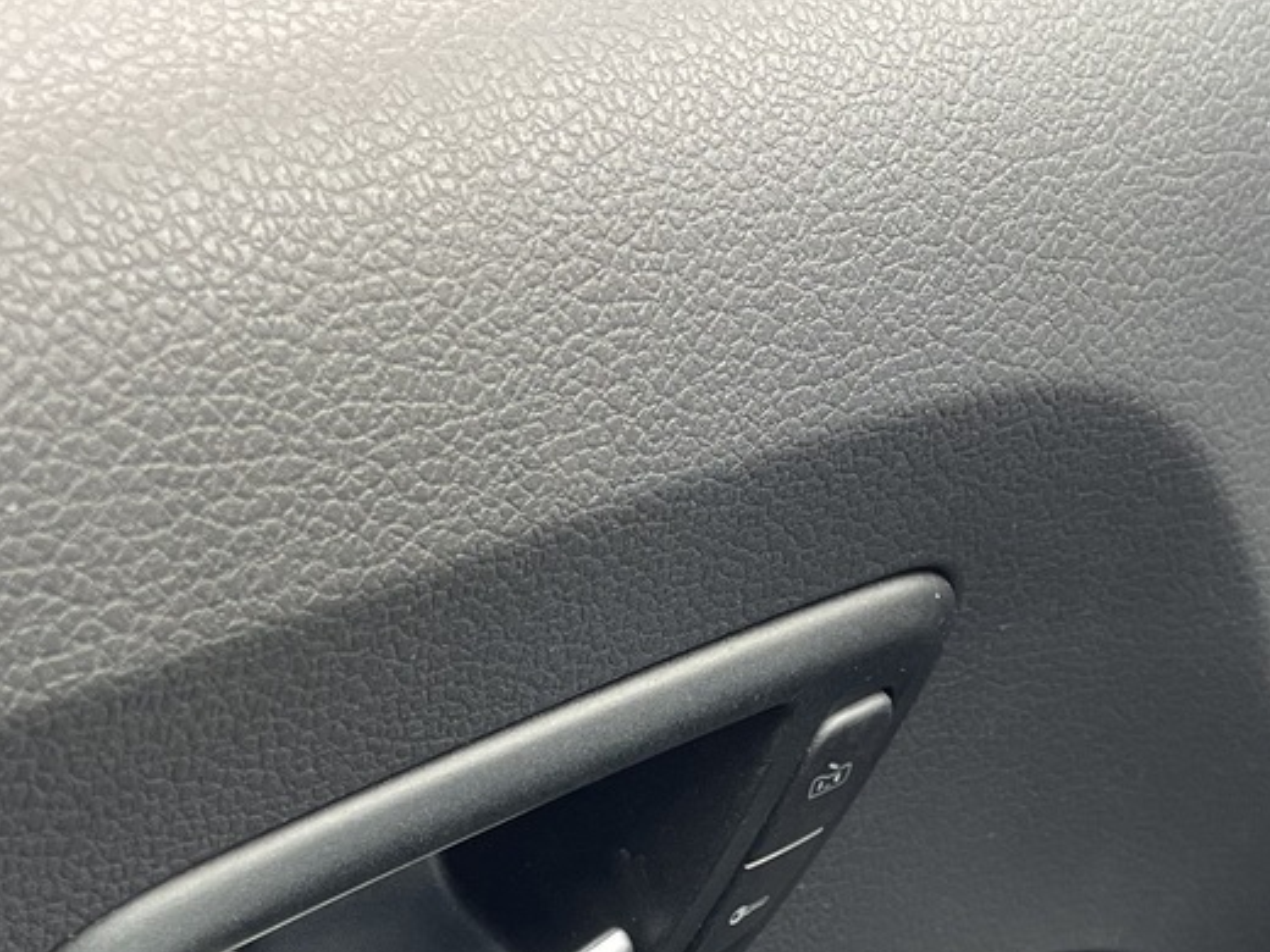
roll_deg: -1.1
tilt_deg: -41.1
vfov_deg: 18.9
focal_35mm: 72
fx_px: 2642
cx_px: 635
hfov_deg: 27.0
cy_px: 1252
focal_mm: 4.2
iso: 125
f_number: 1.6
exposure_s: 1/110
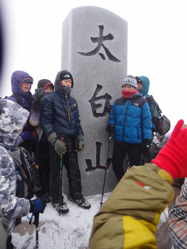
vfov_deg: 63.4
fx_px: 202
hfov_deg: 49.7
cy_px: 124
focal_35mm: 28
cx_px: 94
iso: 200
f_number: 1.8
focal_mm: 6
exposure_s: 1/60
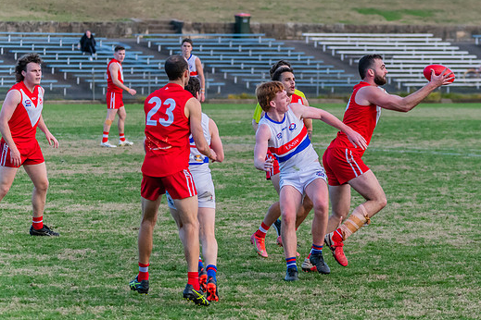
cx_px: 367
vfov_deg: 4.9
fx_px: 3768
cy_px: 88
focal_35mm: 282
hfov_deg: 7.3
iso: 1250
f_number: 5
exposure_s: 1/1600
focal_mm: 160
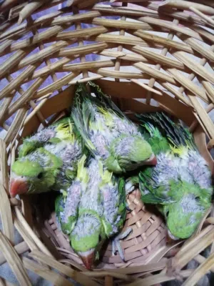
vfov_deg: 65.3
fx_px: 223
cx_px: 107
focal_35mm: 27
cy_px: 143
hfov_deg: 51.4
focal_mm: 3.88
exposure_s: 1/25
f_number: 1.8
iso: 500
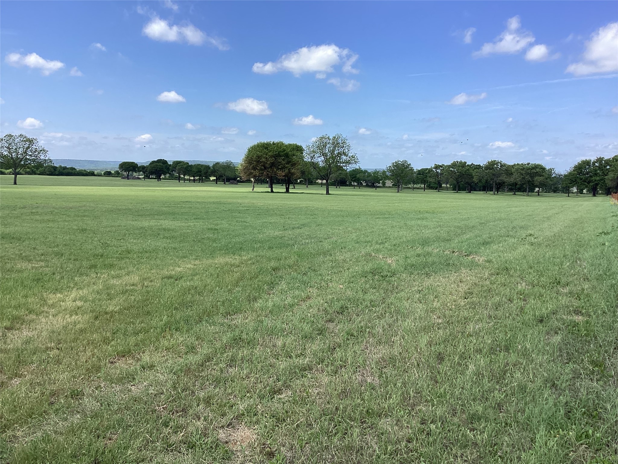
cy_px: 232
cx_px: 309
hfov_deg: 58.4
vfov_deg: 45.4
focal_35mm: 31
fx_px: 553
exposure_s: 1/1031
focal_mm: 3.3
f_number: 2.4
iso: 25
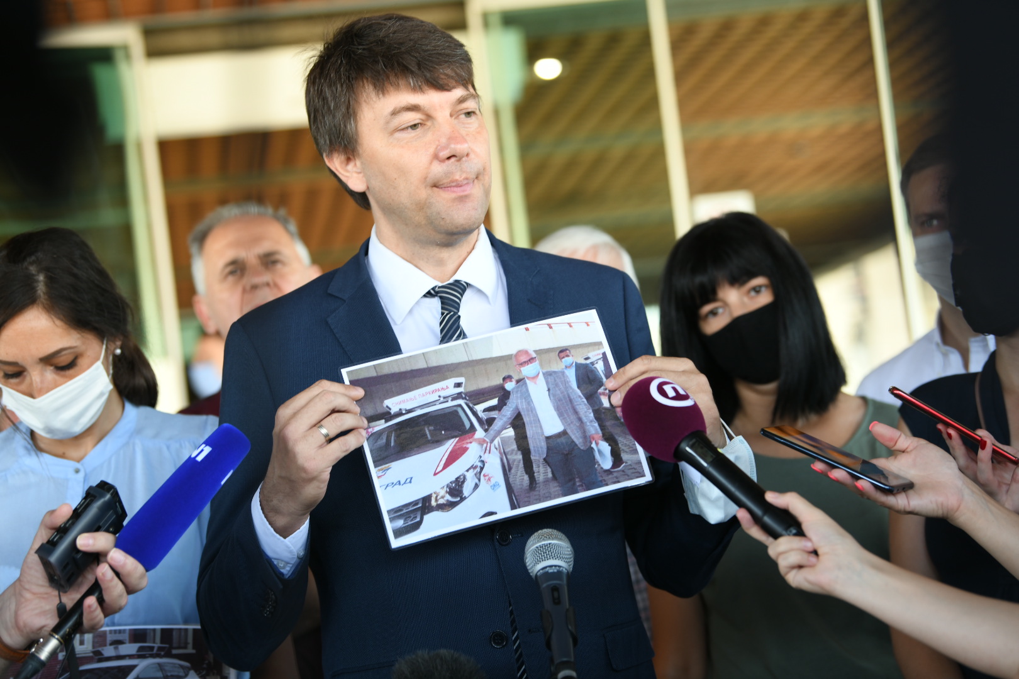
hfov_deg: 20.0
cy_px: 340
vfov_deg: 13.4
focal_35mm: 102
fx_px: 2887
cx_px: 510
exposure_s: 1/80
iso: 400
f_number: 4
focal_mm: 102
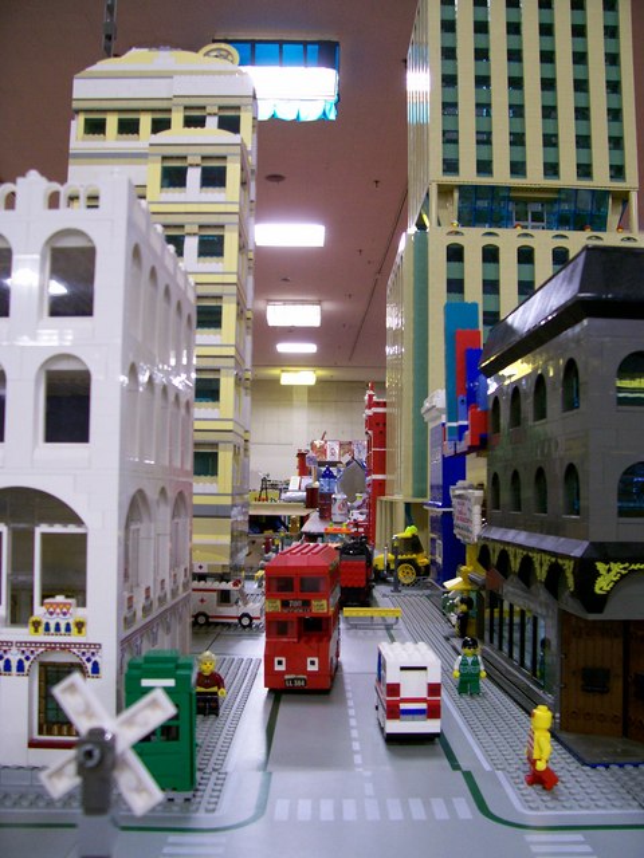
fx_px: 843
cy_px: 429
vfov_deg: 54.0
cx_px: 322
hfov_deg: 41.8
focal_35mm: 34
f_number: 2.7
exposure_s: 1/12.5
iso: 160
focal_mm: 5.6
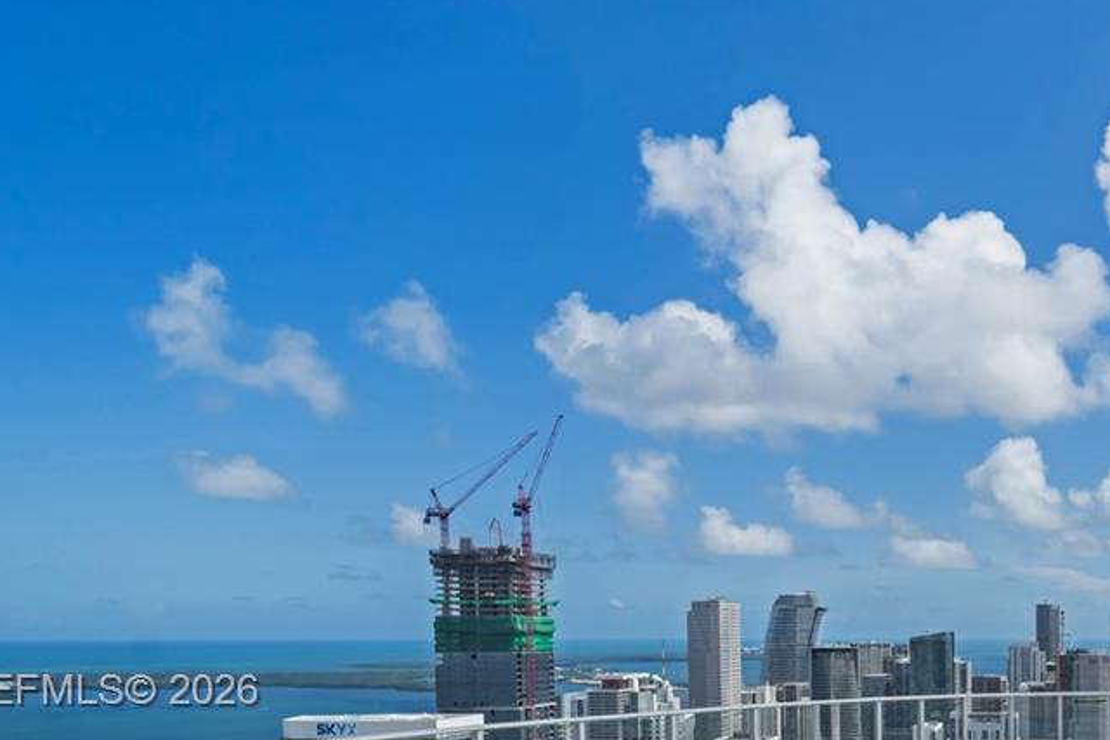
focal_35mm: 35
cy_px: 693
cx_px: 1107
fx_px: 1079
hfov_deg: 45.9
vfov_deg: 35.2
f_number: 8
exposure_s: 1/2000
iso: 250
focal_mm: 14
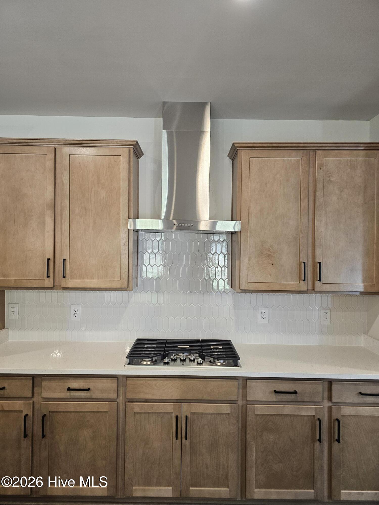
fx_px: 336
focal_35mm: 23
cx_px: 190
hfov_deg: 58.9
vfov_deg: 73.9
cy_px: 252
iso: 250
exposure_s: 1/120
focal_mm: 6.3
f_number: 1.7
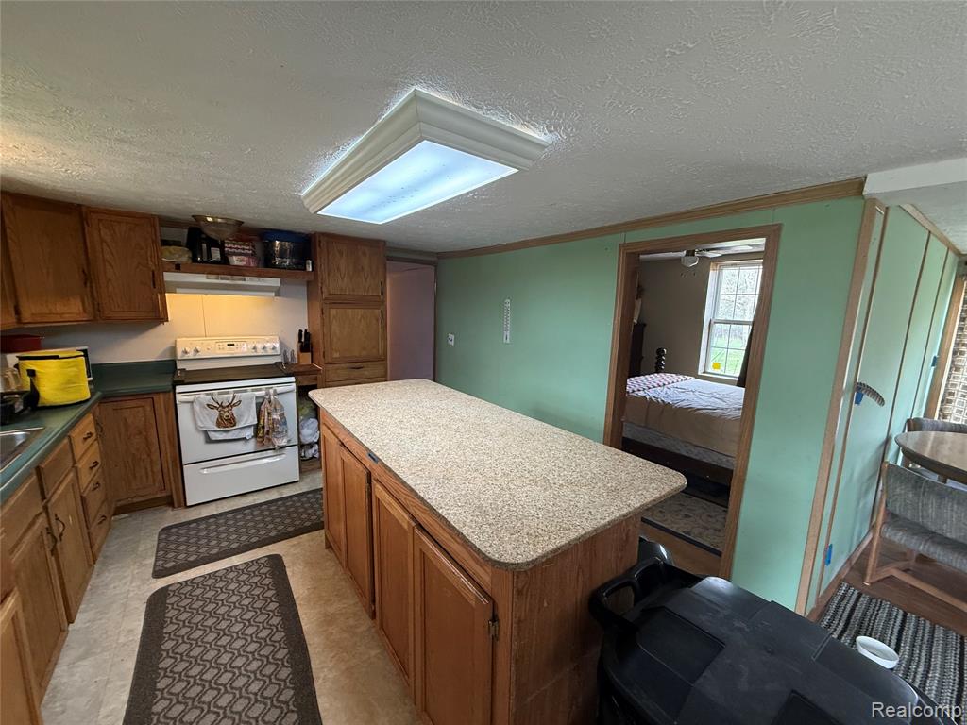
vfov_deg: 85.7
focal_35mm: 14
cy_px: 362
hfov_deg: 102.1
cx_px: 484
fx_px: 391
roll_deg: -2.2
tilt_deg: -6.9
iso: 320
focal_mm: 2.22
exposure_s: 1/120
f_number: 2.2
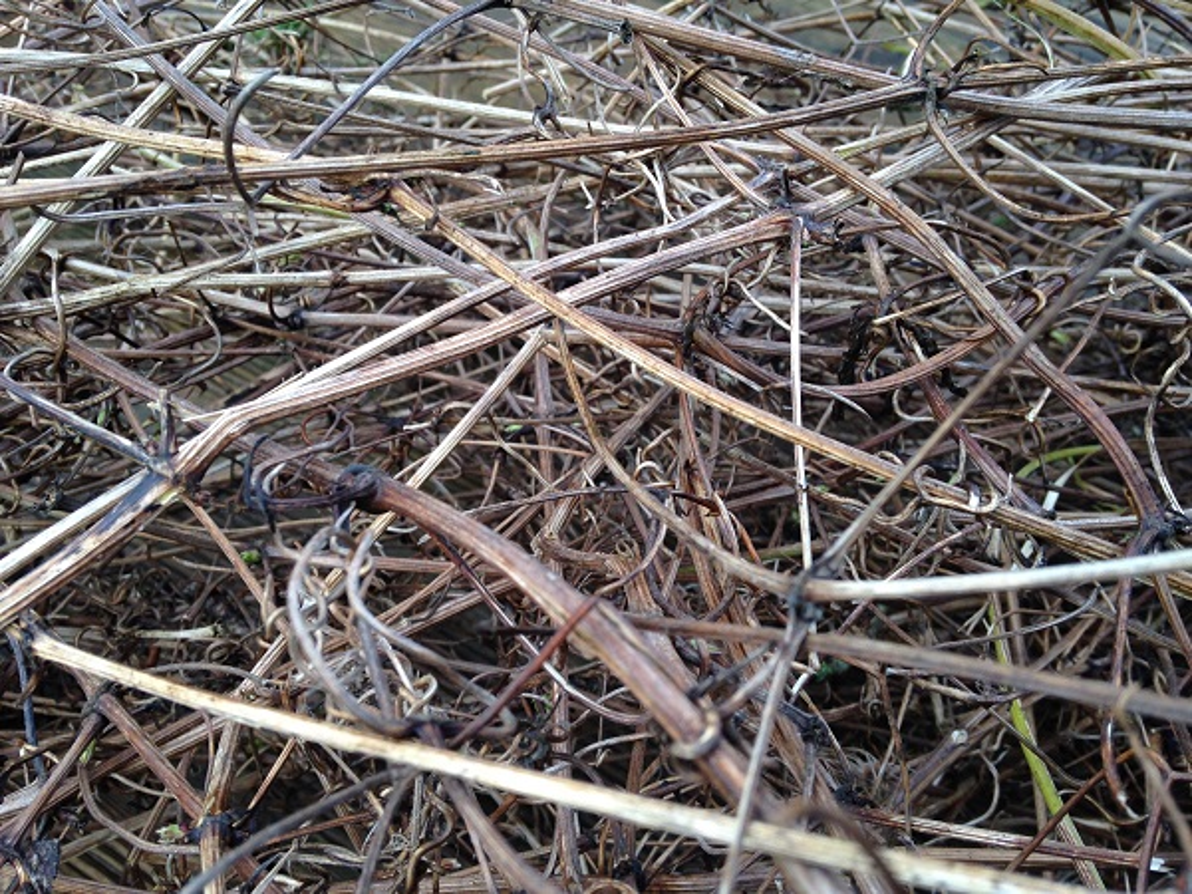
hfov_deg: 55.4
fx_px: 1136
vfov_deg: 42.9
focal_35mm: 33
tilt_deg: -47.9
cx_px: 596
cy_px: 447
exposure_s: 1/120
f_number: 2.4
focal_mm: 4.12
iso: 64
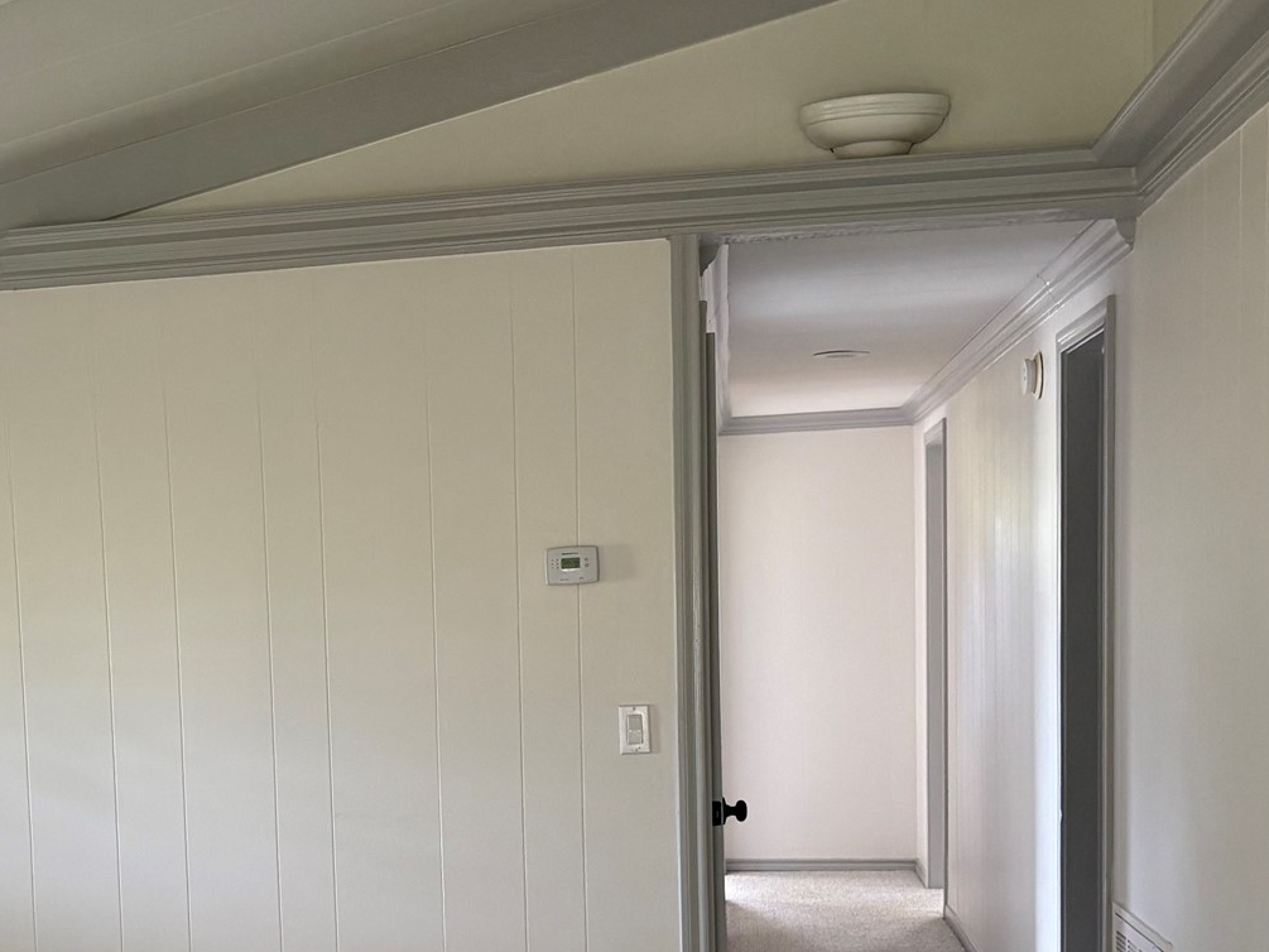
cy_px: 769
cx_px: 316
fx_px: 1943
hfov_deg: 35.4
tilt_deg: -4.6
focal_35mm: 53
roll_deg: +2.0
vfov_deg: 27.0
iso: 160
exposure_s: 1/60
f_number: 1.6
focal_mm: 5.96
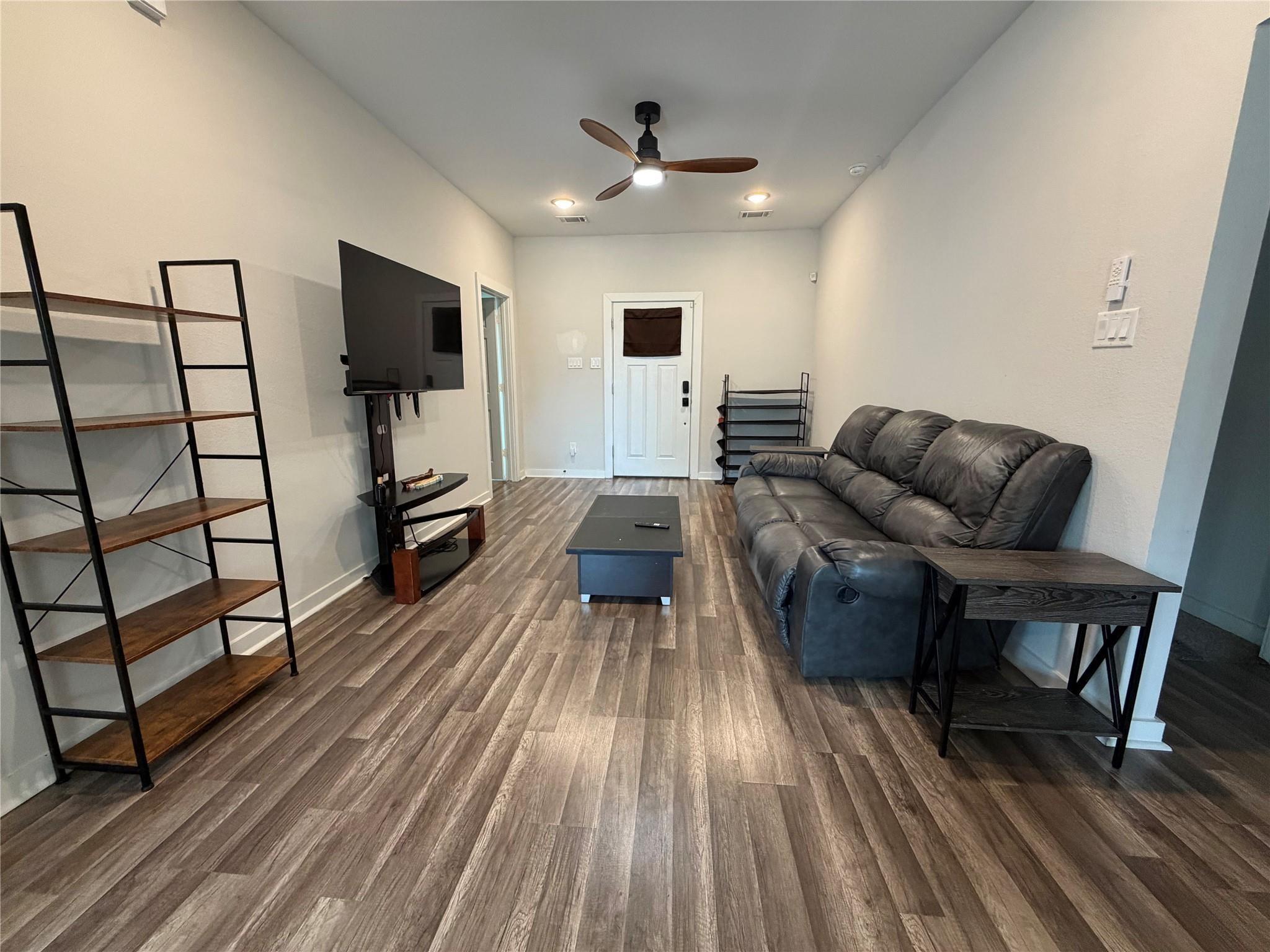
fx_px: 514
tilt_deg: -10.6
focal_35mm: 14
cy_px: 476
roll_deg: +0.6
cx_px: 635
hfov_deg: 102.1
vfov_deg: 85.7
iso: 320
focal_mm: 2.22
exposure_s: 1/60
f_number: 2.2
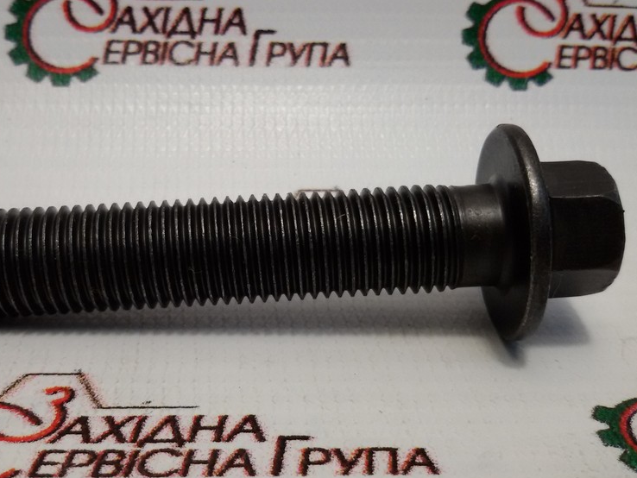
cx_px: 253
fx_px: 773
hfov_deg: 44.5
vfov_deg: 34.4
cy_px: 254
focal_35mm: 42
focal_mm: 2.93
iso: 80
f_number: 2.4
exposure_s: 1/100
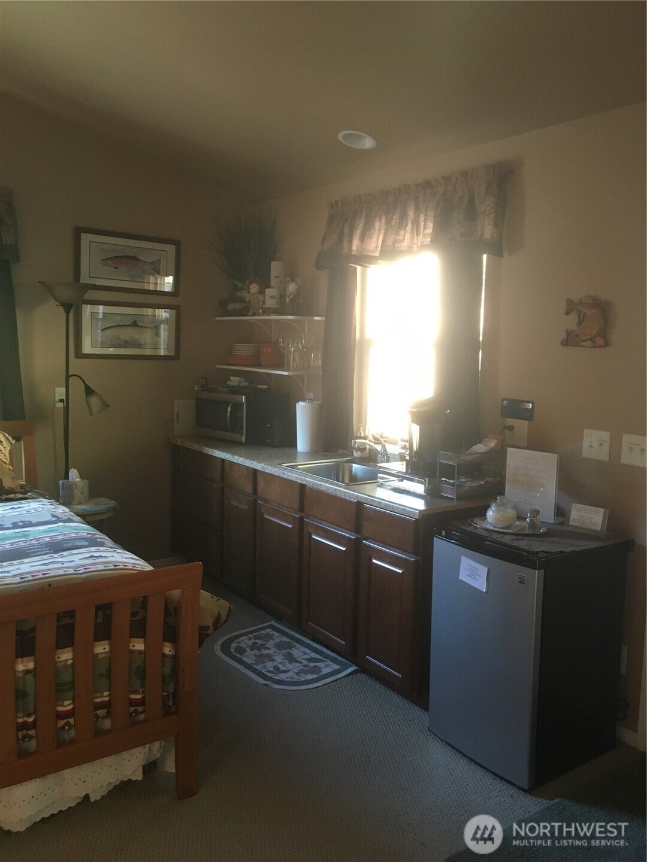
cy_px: 431
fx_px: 723
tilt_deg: -8.0
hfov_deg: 48.2
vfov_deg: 61.7
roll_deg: -2.3
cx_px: 324
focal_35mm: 29
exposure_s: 1/24
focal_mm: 4.15
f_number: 2.2
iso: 200
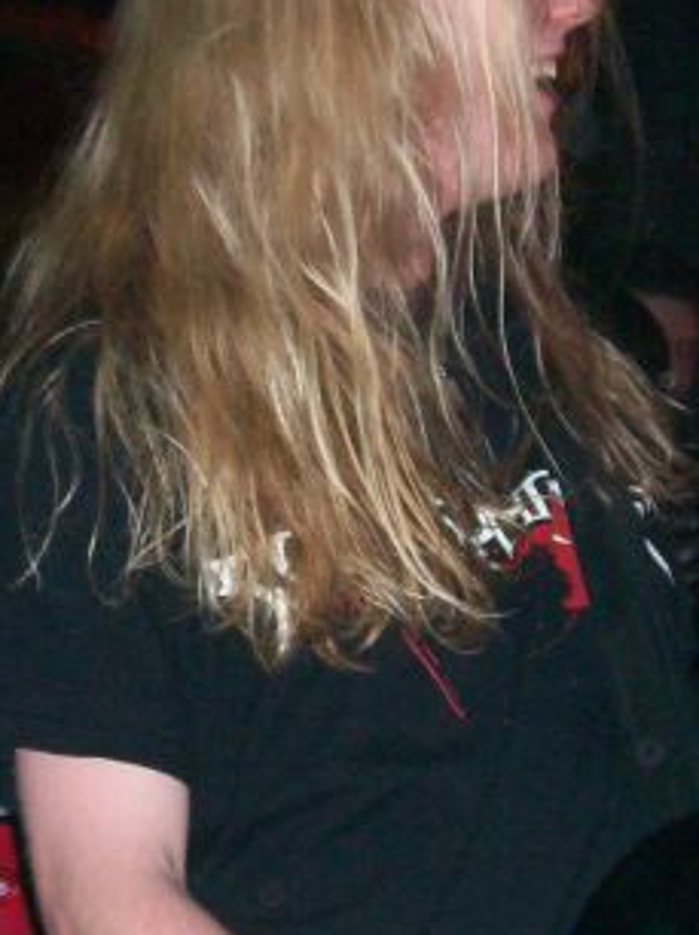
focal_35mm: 94
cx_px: 220
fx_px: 2534
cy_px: 287
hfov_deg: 15.7
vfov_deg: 20.8
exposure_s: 1/45.3
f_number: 2.7
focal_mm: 6
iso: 140
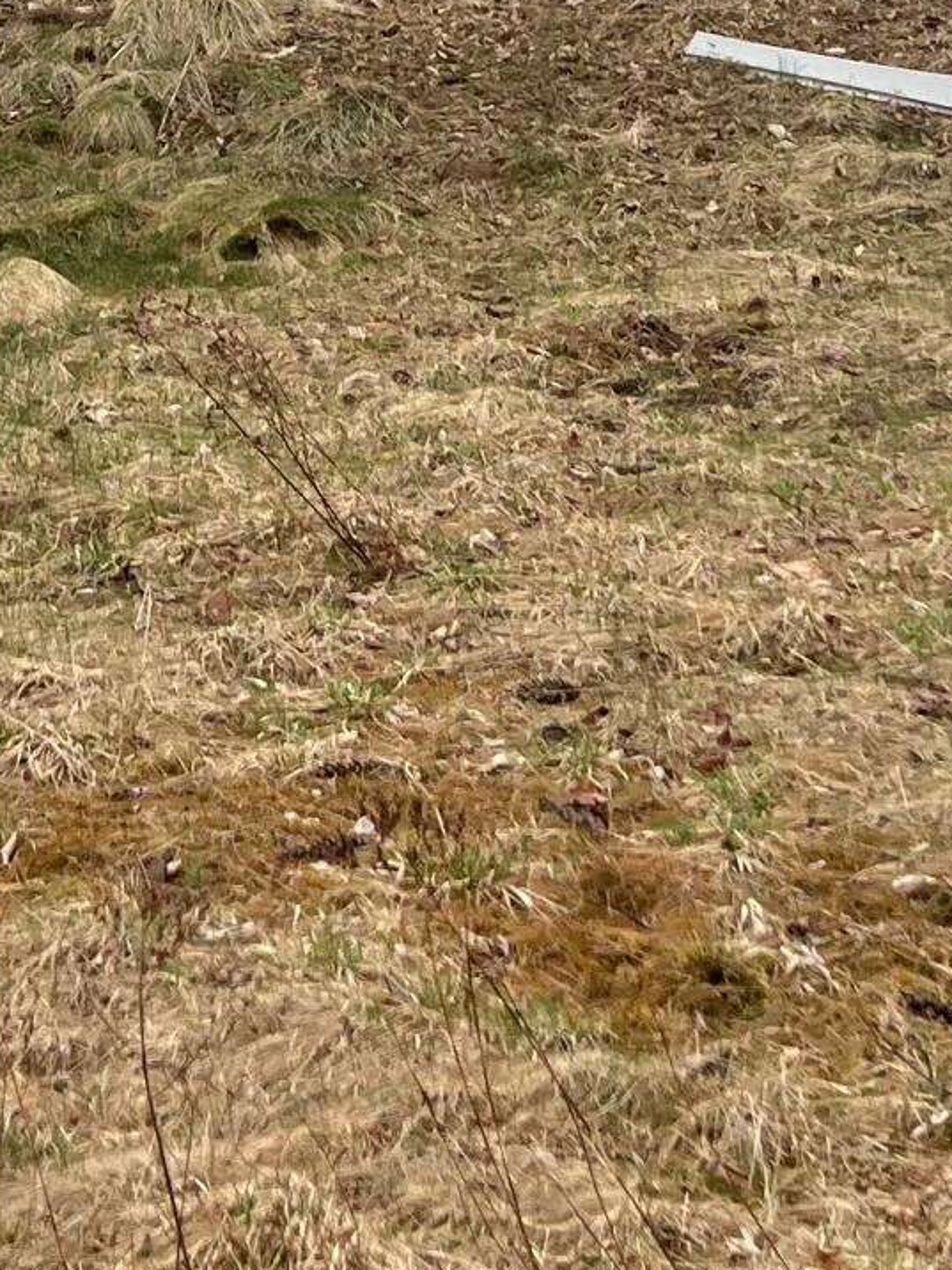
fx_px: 3997
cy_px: -342
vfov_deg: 17.1
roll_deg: -1.7
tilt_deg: +5.2
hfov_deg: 13.4
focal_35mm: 109
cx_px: -51
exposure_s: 1/1000
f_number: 1.5
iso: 50
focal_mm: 5.7
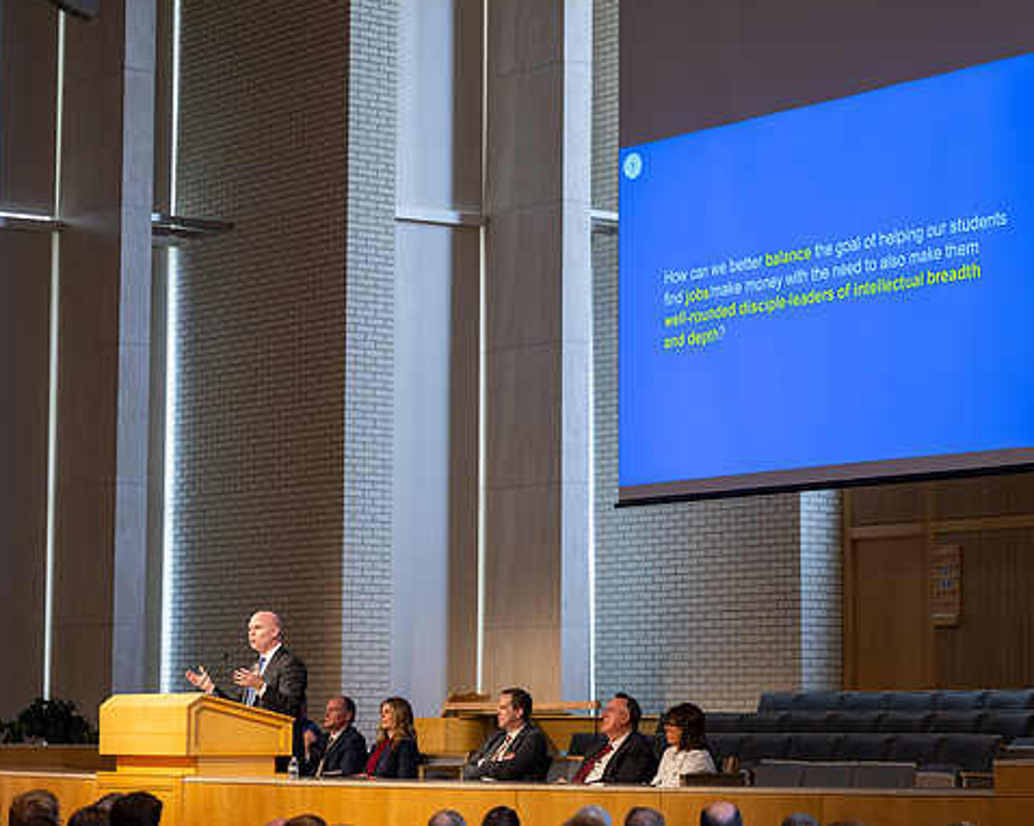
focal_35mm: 98
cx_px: 623
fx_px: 2998
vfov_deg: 15.7
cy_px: 410
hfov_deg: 19.5
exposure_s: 1/125
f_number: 2.8
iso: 640
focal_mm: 86
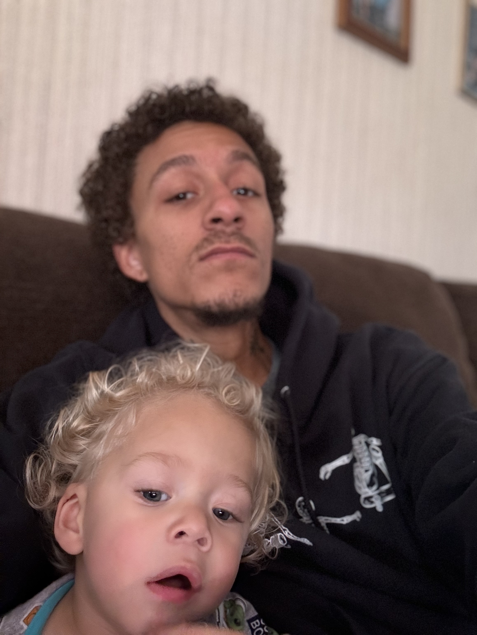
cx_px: 238
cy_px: 318
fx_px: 551
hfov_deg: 46.8
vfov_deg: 60.0
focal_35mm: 30
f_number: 1.9
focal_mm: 2.69
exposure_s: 1/30
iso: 400
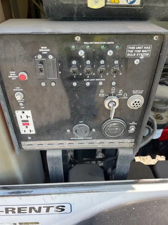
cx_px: 84
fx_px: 168
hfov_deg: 53.1
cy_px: 112
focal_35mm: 26
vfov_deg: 67.3
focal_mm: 5.1
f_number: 1.6
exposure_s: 1/508
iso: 50
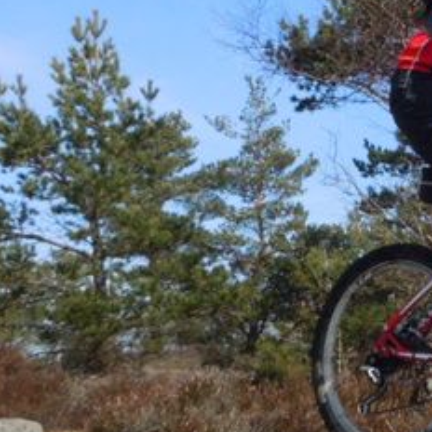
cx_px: 358
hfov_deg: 20.6
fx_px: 1172
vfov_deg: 20.9
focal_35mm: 83
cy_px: 216
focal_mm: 5.4
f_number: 7
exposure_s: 1/1000
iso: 400
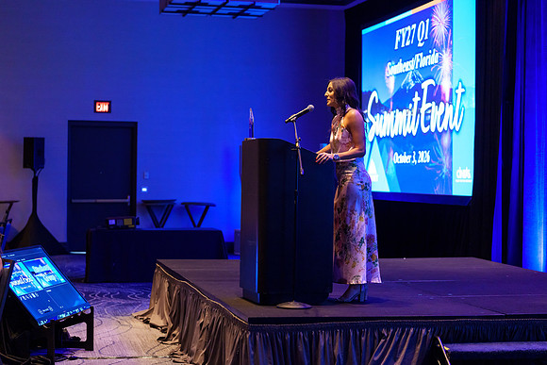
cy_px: 182
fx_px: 1081
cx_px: 274
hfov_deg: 28.4
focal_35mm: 71
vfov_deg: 19.2
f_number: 2.8
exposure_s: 1/80
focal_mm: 70
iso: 2000
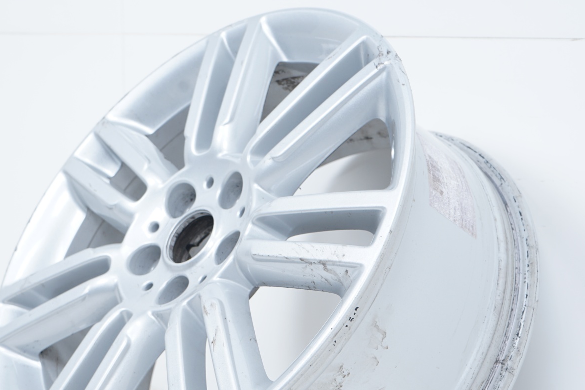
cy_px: 256
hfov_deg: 27.0
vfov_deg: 18.1
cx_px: 256
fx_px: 1218
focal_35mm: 75
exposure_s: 1/125
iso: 200
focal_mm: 46
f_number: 7.1
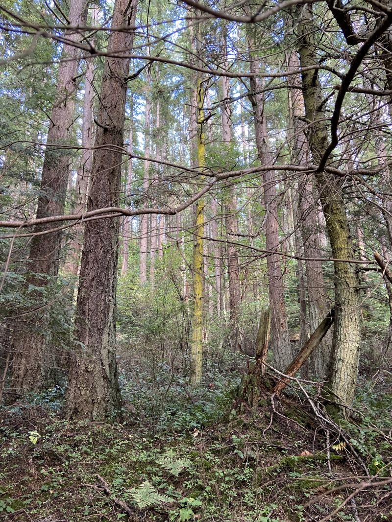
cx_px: 196
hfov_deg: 53.1
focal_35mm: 26
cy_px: 261
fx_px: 392
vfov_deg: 67.3
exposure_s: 1/60
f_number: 1.8
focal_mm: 4.25
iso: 250
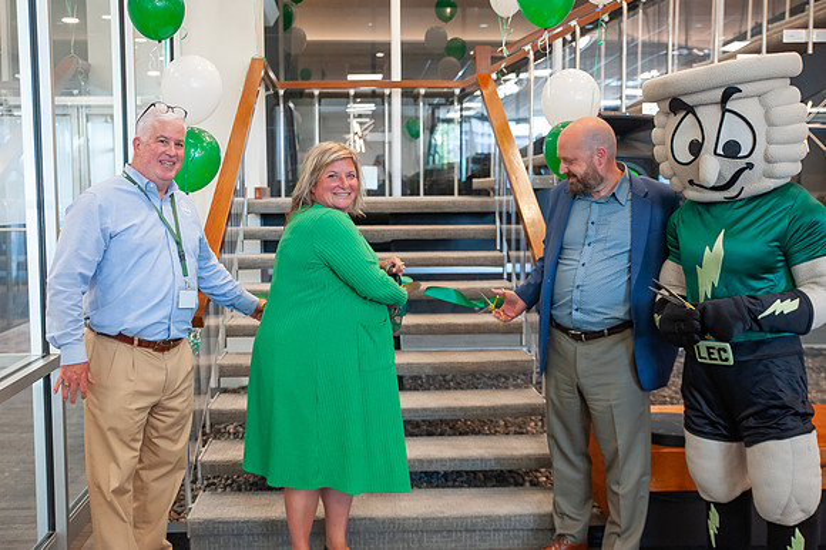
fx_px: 959
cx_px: 384
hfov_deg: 46.6
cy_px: 264
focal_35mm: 42
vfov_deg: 32.0
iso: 1250
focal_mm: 38
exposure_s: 1/160
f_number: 3.2
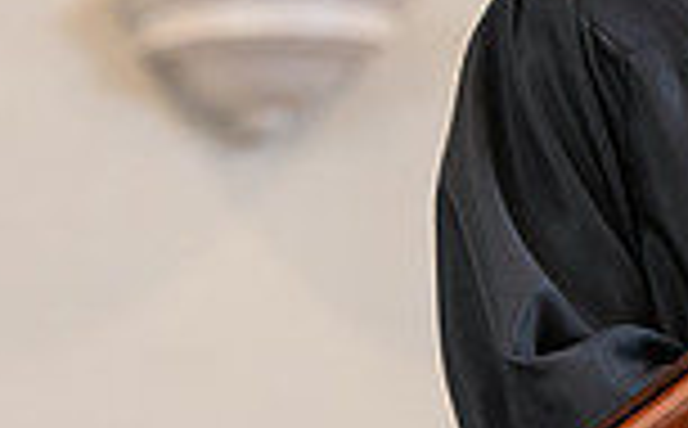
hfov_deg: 4.4
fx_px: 8853
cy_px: 128
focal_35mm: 473
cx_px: 872
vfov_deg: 2.8
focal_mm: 122
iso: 2000
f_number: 3.2
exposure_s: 1/200
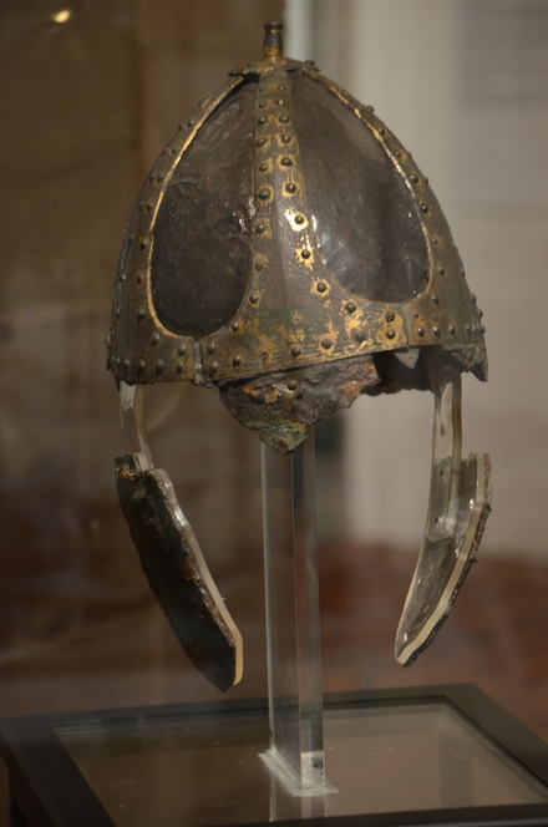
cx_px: 274
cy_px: 414
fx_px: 3439
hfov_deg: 9.1
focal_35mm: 150
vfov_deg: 13.7
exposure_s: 1/25
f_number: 5.6
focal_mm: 100
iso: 1250
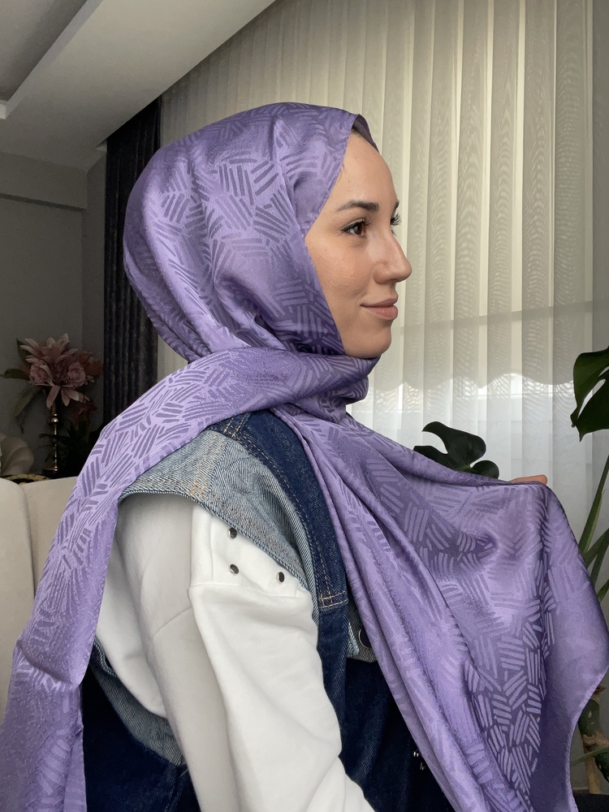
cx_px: 304
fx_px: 704
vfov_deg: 60.0
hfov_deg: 46.8
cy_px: 406
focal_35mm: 30
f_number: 2.2
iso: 125
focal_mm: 2.71
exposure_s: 1/60
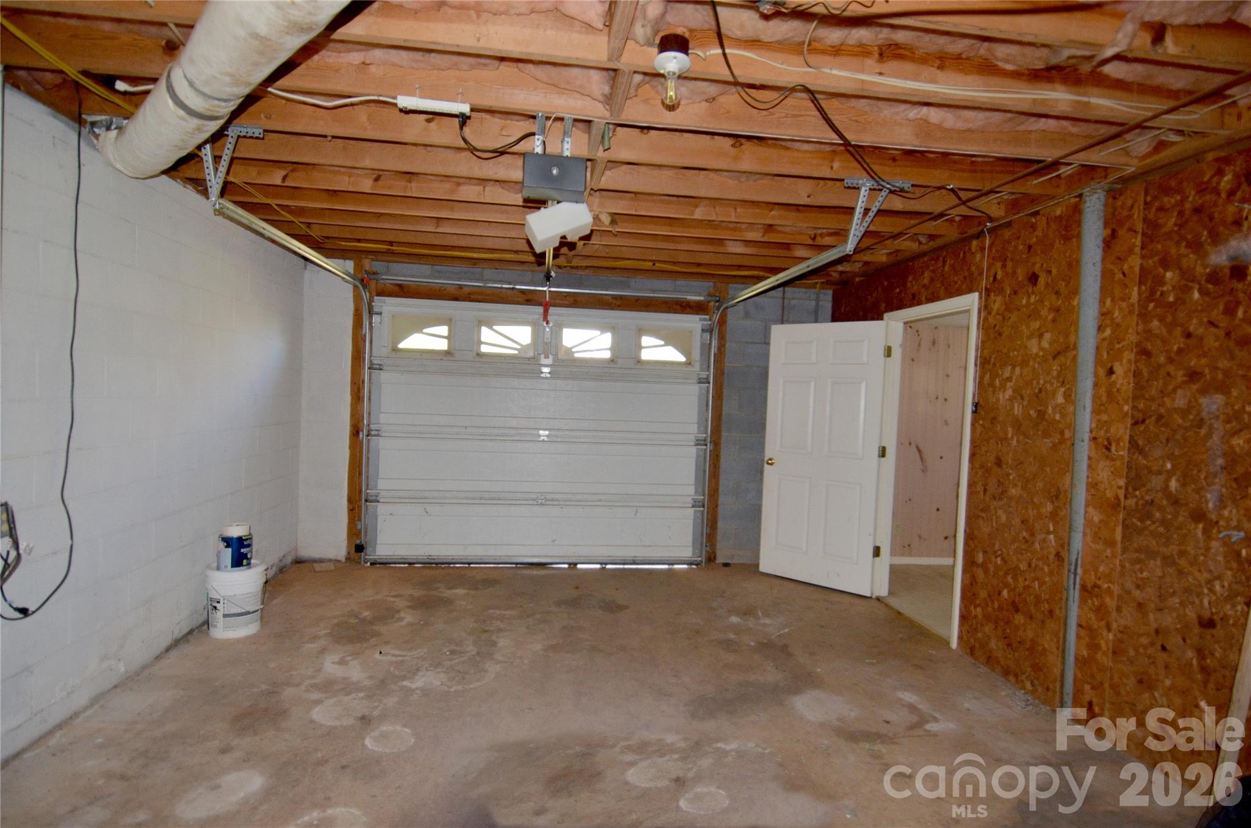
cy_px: 414
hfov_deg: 90.1
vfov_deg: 67.1
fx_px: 624
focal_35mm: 18
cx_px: 626
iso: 800
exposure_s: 1/60
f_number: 4
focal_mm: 12
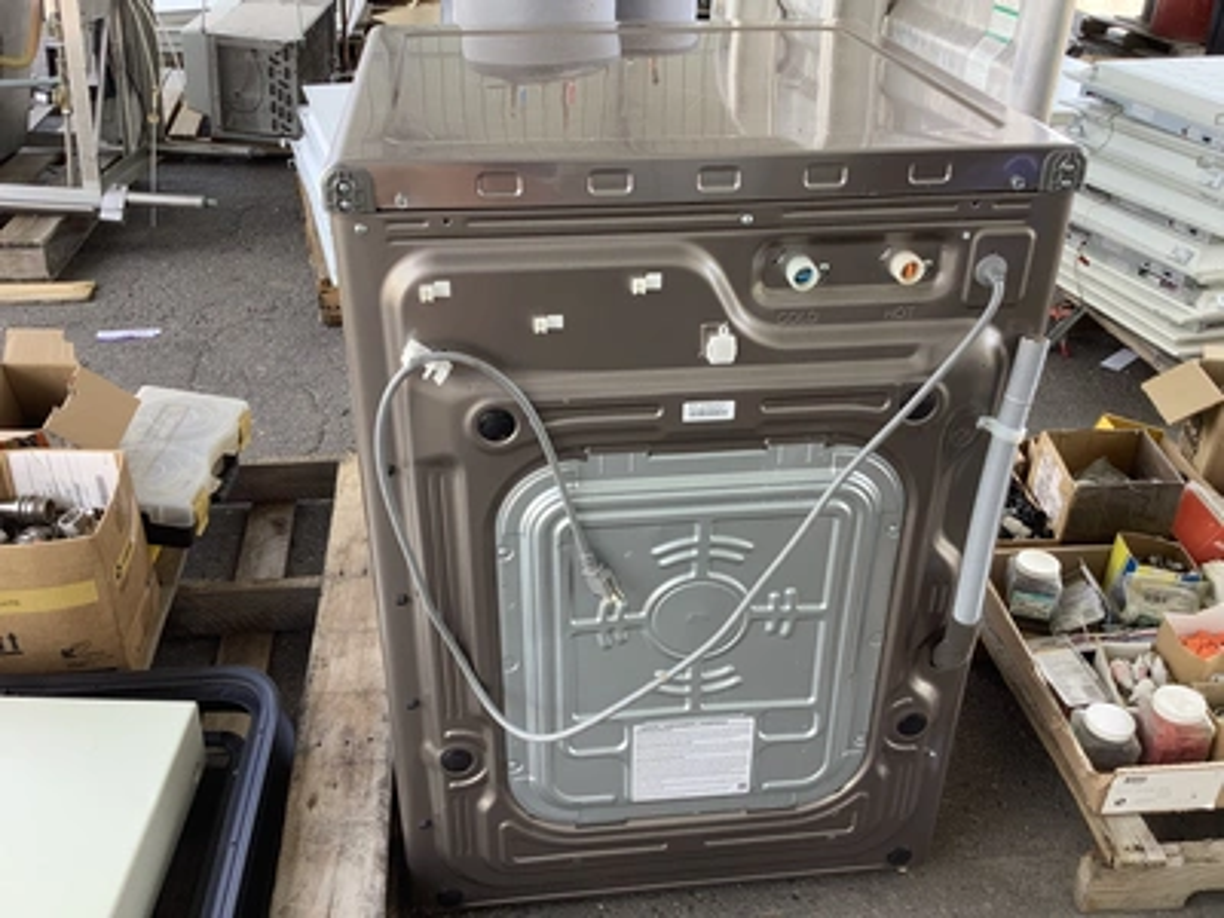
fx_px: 1096
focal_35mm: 31
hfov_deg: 58.4
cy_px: 459
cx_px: 612
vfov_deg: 45.4
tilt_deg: -30.4
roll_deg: -1.1
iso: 40
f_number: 2.4
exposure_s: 1/120
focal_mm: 3.3
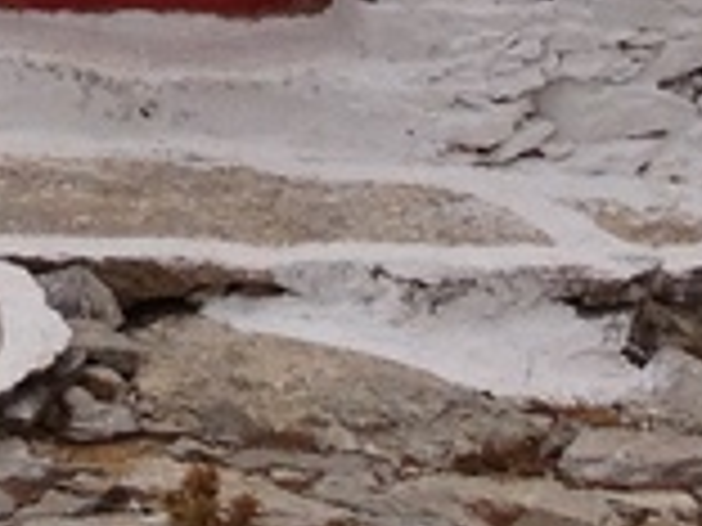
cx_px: -572
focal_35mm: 270
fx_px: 5476
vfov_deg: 5.1
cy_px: -1200
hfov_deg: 7.1
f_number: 2.4
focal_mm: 4.28
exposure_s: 1/3953
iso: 50
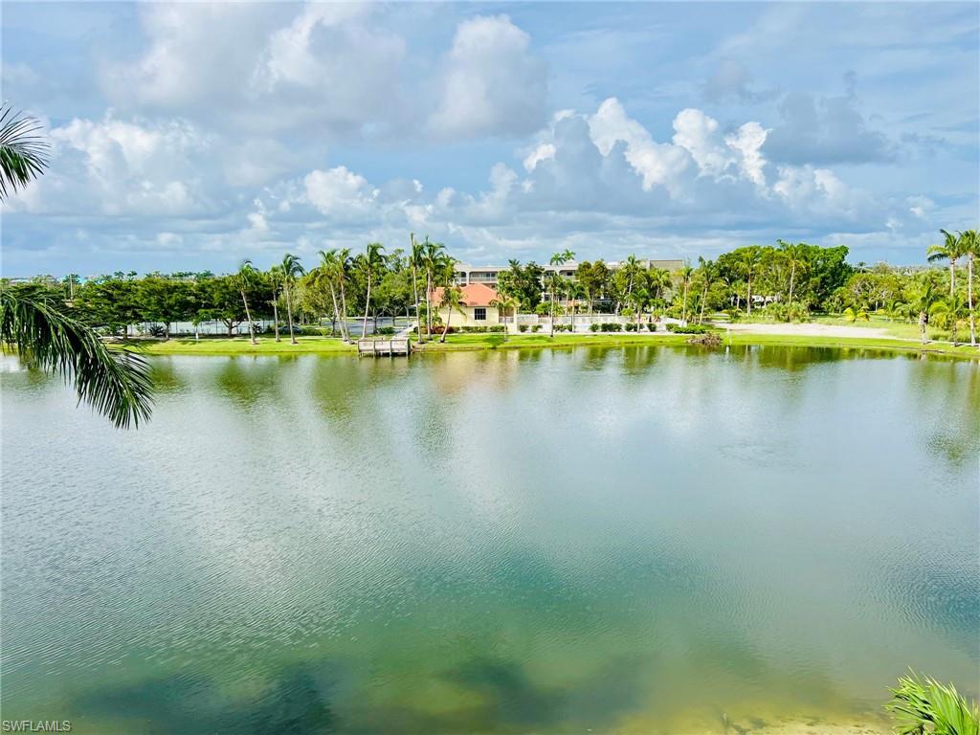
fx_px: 736
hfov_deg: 67.3
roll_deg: +1.4
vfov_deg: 53.1
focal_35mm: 26
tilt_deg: -7.8
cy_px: 368
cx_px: 490
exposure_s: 1/6579
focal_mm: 5.7
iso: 50
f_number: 1.5
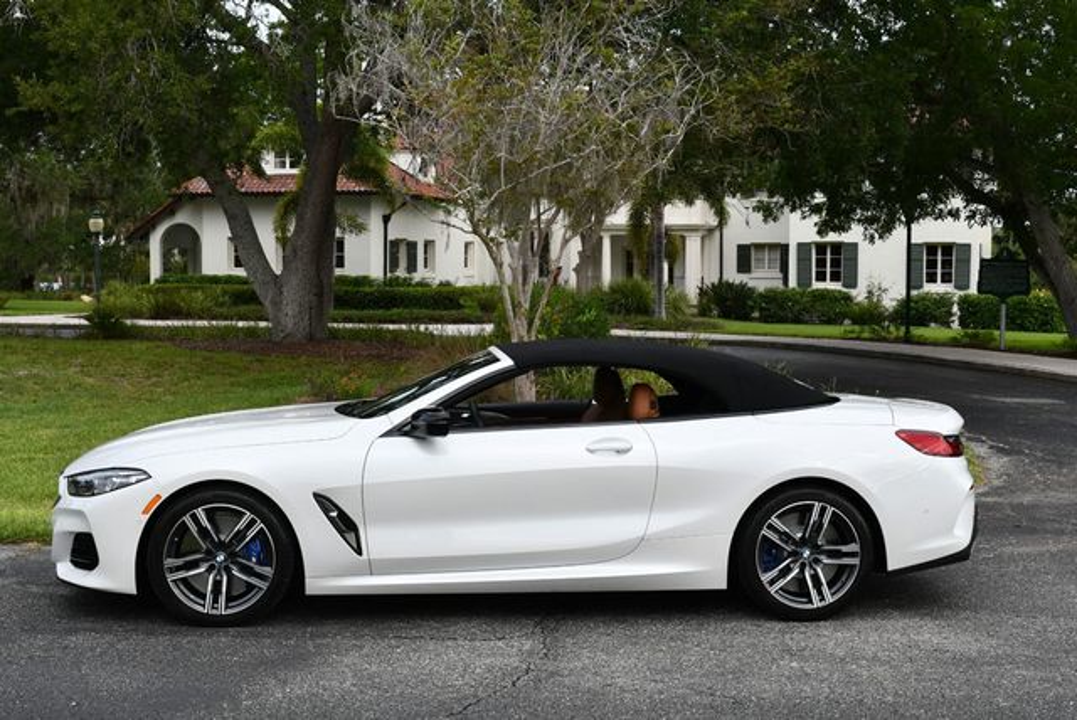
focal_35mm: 48
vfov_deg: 28.1
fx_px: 1437
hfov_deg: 41.1
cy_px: 360
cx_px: 538
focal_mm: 24
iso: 200
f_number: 8
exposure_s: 1/250
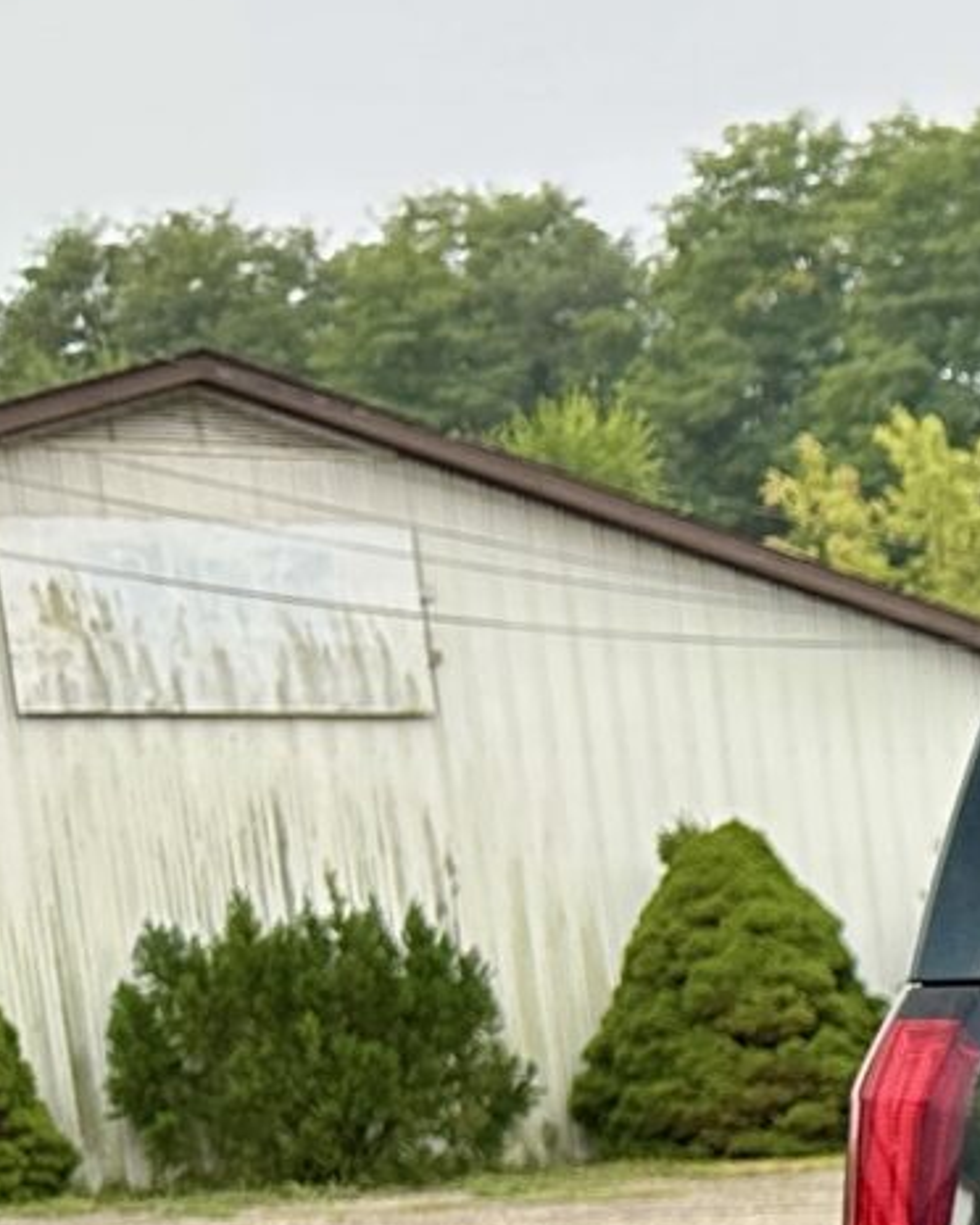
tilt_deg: -8.8
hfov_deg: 9.0
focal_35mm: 129
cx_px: 3222
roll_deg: +1.6
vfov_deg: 14.1
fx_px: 4677
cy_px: 1728
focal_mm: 6.86
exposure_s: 1/324
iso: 80
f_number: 1.78
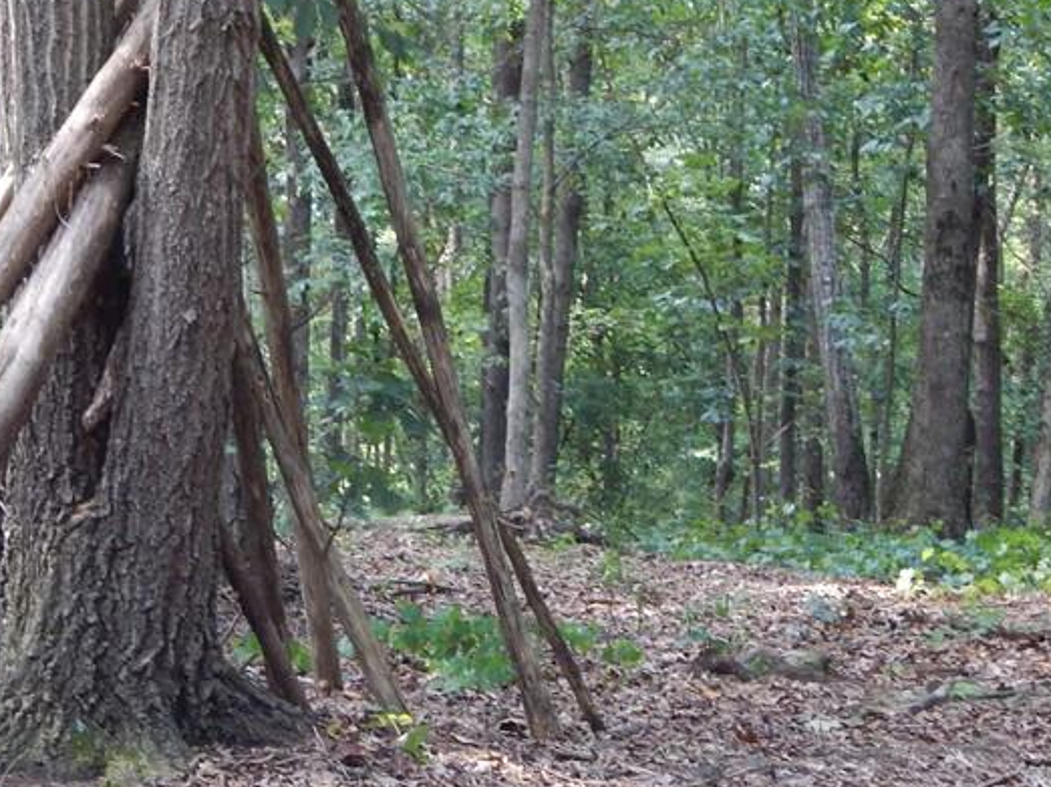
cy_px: 584
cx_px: 266
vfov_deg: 13.9
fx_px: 3217
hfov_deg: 18.4
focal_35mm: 106
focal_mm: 9.7
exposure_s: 1/30
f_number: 3.8
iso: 200
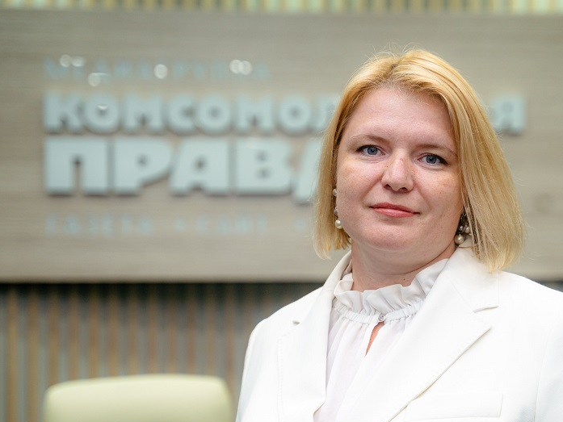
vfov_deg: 16.2
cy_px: 262
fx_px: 1480
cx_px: 363
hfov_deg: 21.5
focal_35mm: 91
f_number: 3.5
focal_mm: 66
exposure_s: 1/160
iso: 500
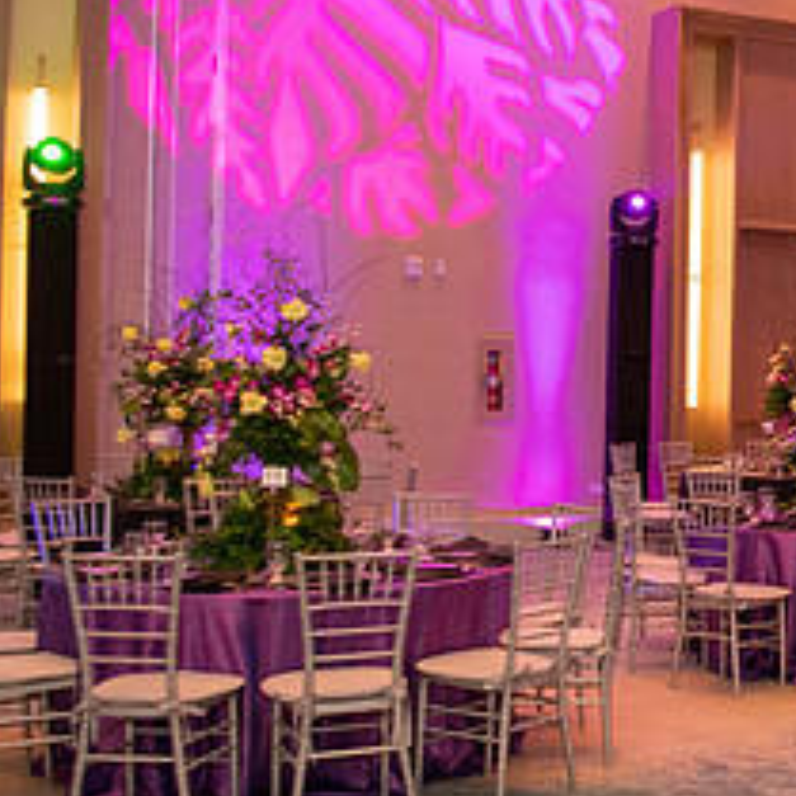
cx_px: 886
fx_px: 1587
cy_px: 387
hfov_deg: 25.9
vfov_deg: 28.2
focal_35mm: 61
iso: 800
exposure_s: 1/50
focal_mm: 24
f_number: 3.2
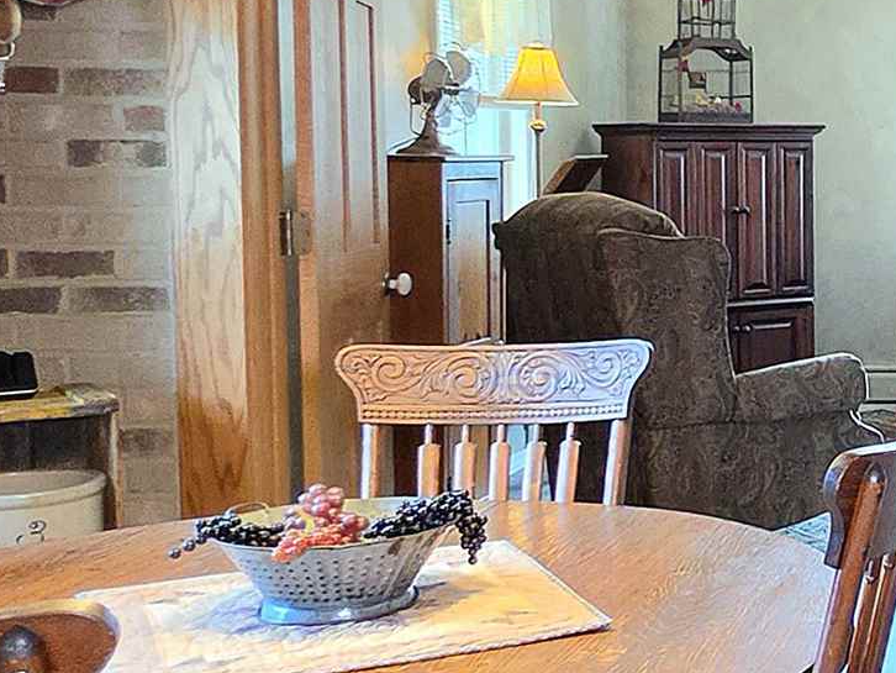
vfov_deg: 26.5
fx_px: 1424
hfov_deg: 29.4
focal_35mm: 55
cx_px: 1111
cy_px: 259
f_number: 1.9
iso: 250
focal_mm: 2.2
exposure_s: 1/60.2
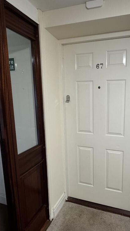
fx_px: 129
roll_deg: +0.7
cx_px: 95
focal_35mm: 21
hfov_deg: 51.6
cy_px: 114
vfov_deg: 83.9
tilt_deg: -8.5
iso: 250
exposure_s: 1/50
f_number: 2.2
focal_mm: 2.22
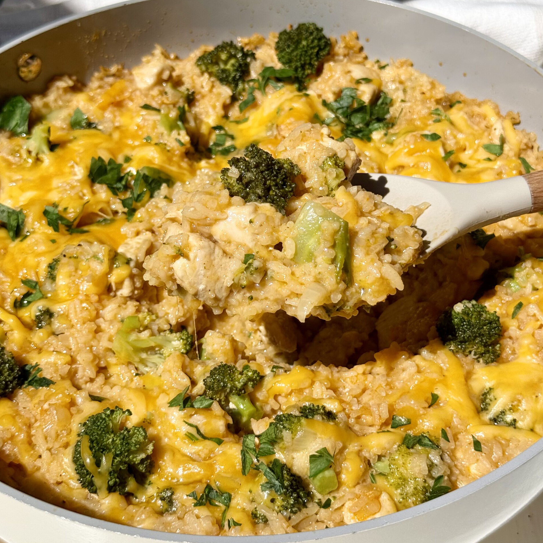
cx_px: 272
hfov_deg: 30.0
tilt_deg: -46.2
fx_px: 1012
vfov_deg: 30.0
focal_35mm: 57
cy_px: 257
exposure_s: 1/9901
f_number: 1.78
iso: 80
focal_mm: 6.76
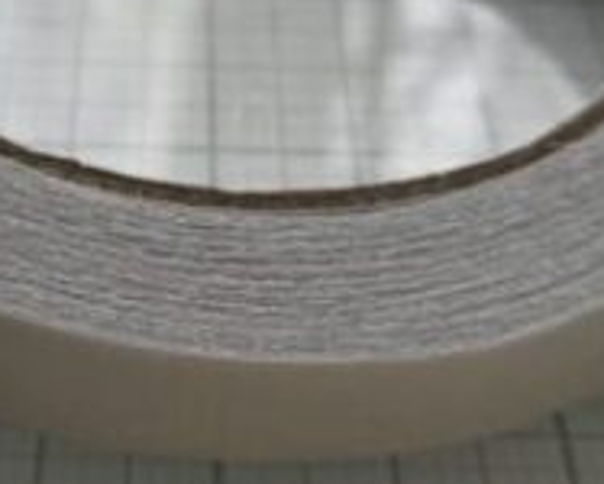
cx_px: 245
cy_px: 87
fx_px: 859
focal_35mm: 48
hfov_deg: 38.6
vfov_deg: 30.6
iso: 125
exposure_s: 1/182
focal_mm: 5.4
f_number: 1.8
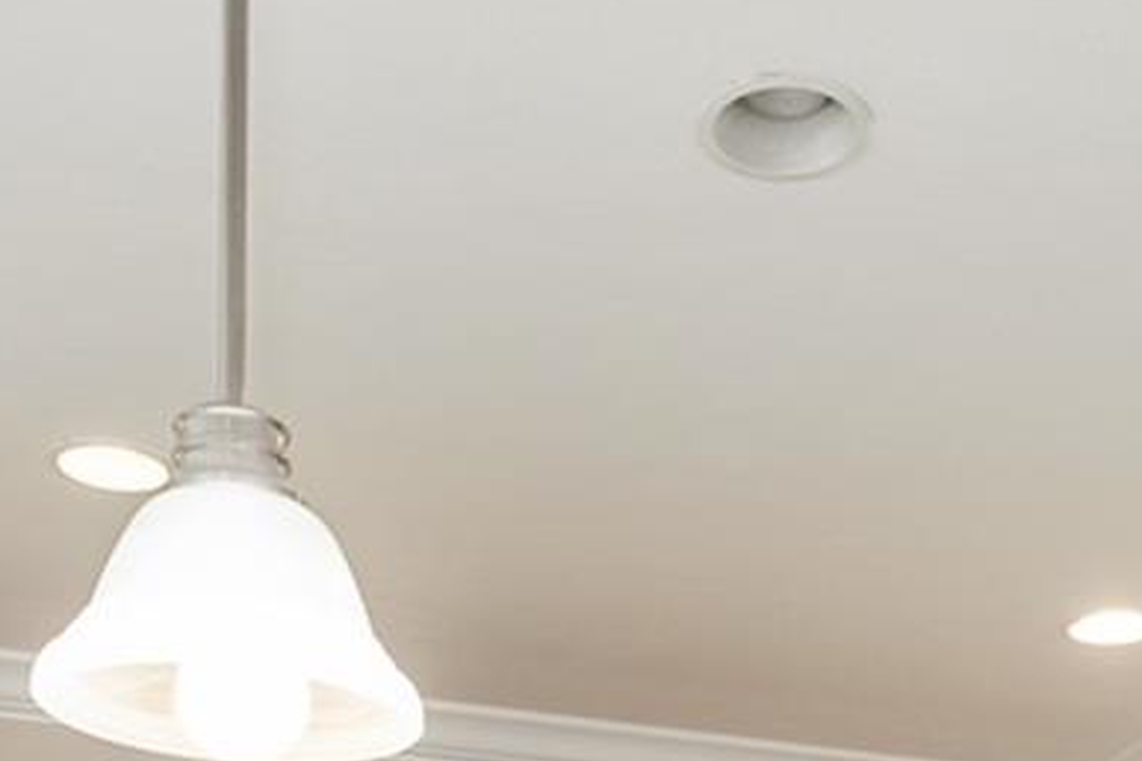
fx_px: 2058
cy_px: 1366
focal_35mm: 65
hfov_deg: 30.7
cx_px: 773
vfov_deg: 17.2
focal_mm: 15.7
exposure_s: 1/30
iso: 5000
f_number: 7.1
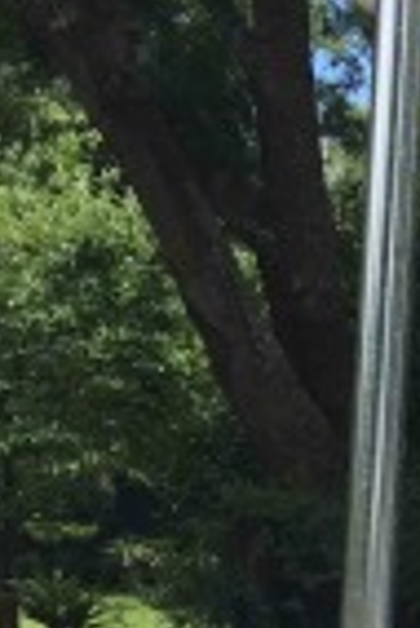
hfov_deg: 9.9
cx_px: 897
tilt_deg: -7.2
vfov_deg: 15.4
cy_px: 800
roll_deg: -0.9
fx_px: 2217
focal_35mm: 127
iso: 32
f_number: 2.2
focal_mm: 4.15
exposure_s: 1/1319
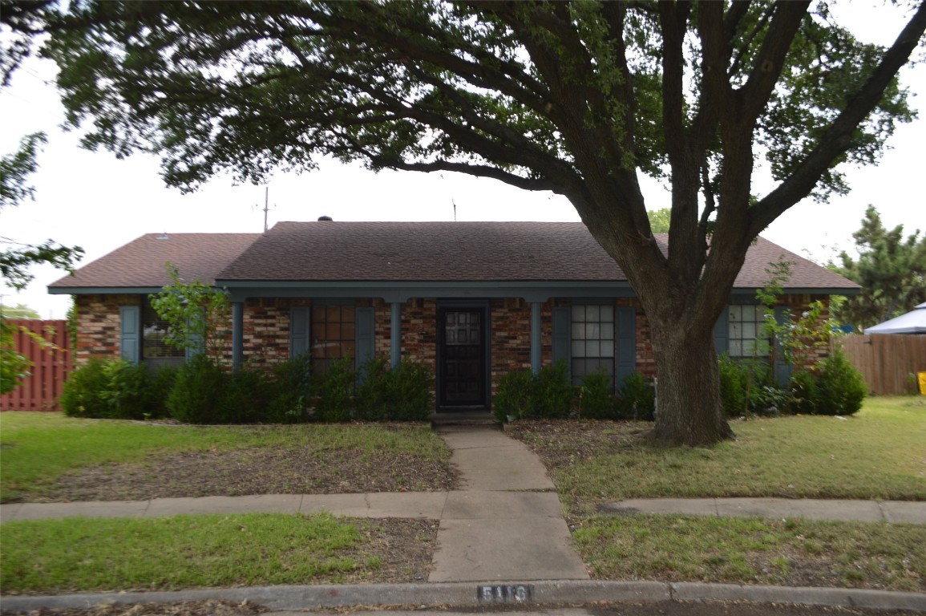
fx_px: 771
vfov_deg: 43.5
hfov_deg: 62.0
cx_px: 463
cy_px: 308
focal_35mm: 30
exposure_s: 1/200
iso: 100
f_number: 5
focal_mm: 20
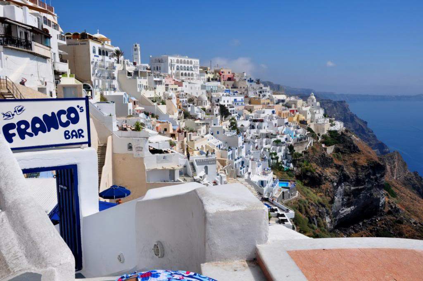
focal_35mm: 33
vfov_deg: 39.9
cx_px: 212
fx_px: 387
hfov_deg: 57.3
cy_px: 140
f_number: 11
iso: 200
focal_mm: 22
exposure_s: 1/400
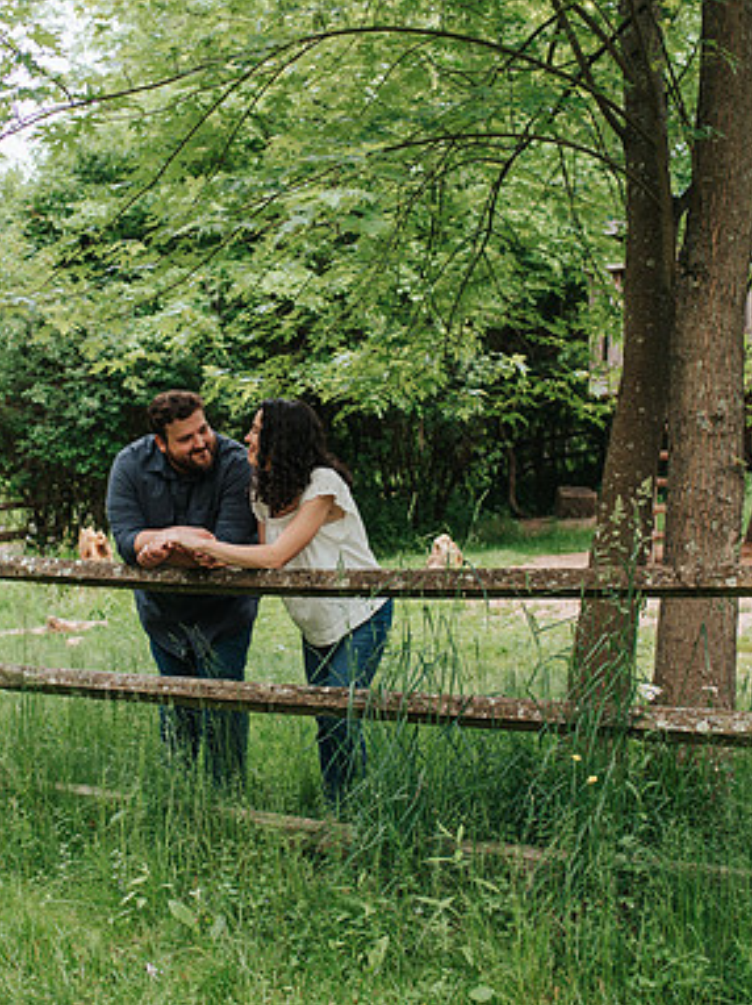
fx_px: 1508
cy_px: 499
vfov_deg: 36.8
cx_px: 239
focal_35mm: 52
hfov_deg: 27.8
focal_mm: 35
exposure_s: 1/500
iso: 320
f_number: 3.2
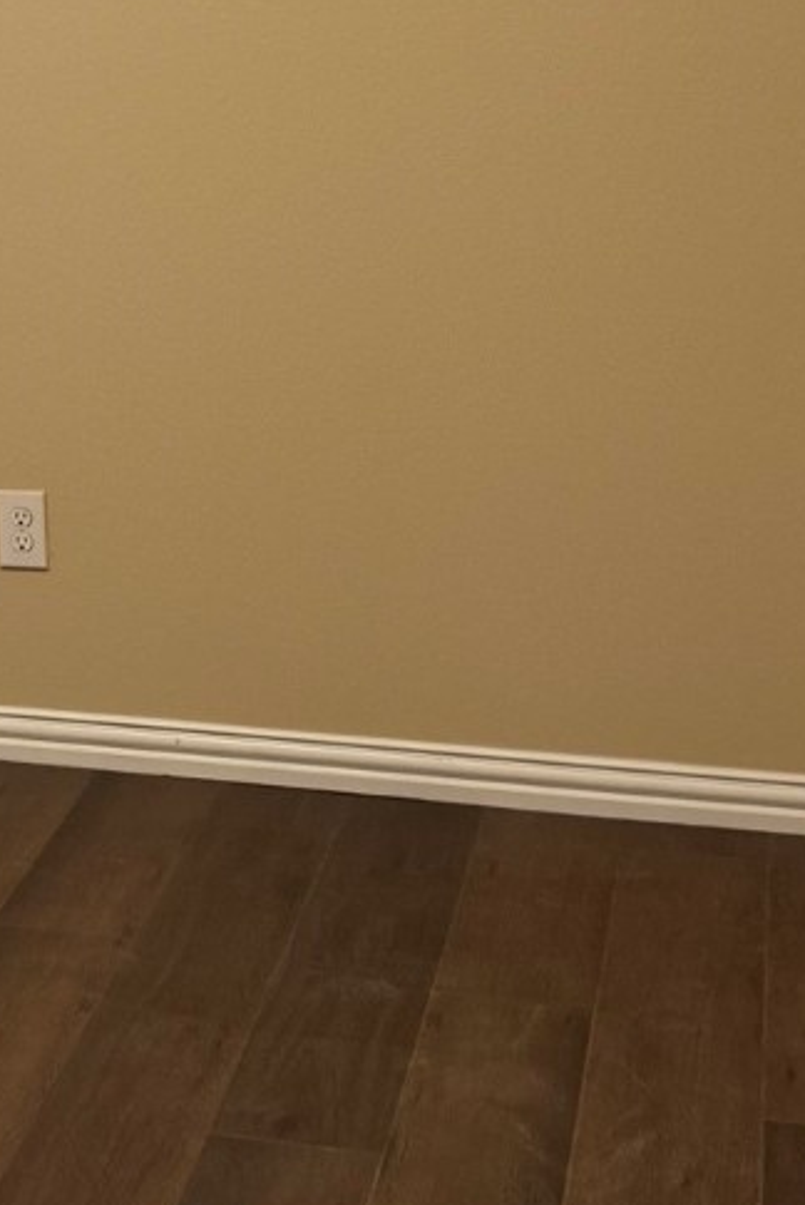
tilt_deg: -6.4
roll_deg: +1.8
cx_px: -157
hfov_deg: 16.6
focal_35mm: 79
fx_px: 2646
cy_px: 129
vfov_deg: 24.9
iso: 160
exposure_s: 1/60
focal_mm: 6.76
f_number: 1.78
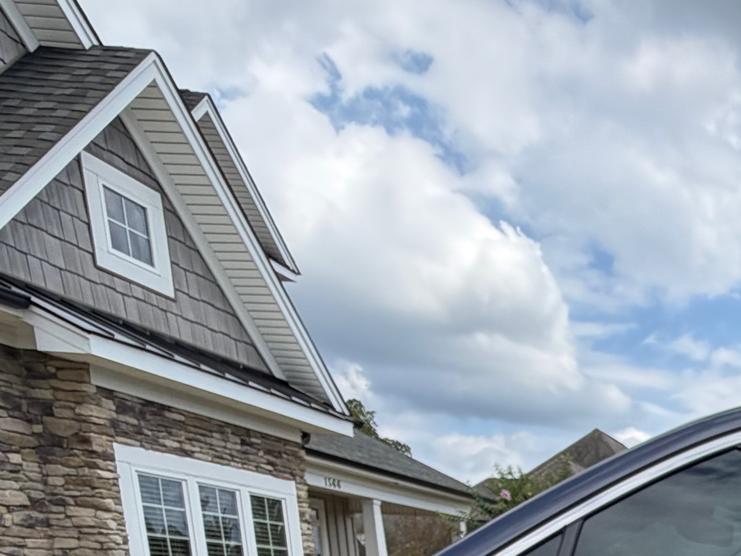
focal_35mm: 44
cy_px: 851
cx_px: 956
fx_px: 942
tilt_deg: -14.1
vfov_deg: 24.7
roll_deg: -1.6
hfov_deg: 32.6
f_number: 2.2
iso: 40
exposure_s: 1/644
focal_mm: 2.22
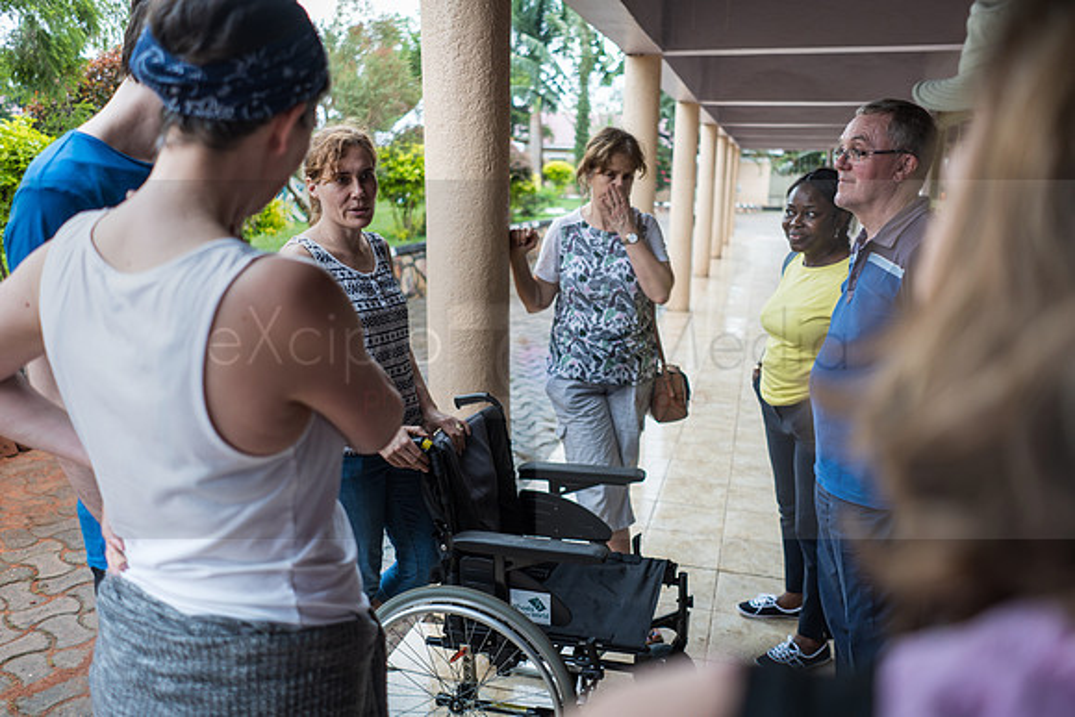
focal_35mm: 28
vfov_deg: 46.4
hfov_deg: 65.5
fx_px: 836
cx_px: 538
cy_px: 358
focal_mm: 28
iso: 100
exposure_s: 1/30
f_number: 2
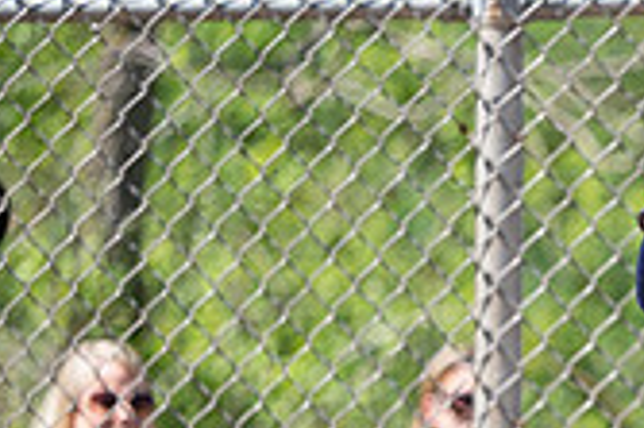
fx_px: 10883
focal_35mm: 609
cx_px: 1006
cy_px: 480
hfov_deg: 3.4
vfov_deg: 2.3
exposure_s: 1/1600
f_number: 3.2
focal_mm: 175
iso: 200
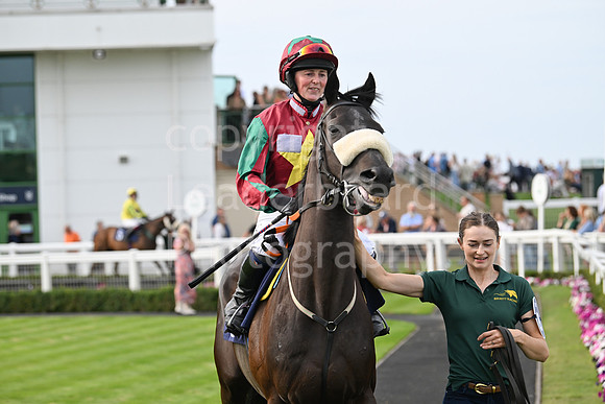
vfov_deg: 11.0
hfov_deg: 16.4
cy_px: 202
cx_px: 302
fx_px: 2101
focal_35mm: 125
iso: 800
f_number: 4.5
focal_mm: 125
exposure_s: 1/3200
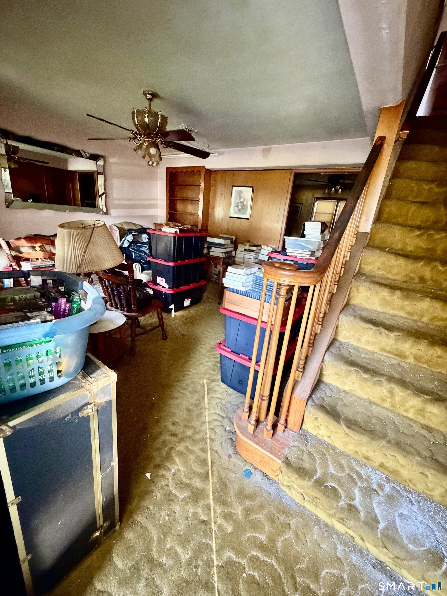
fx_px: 241
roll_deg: -4.9
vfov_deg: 102.1
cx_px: 224
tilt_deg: -17.7
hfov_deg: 85.7
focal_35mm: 14
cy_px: 298
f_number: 2.2
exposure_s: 1/43
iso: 1250
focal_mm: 2.22
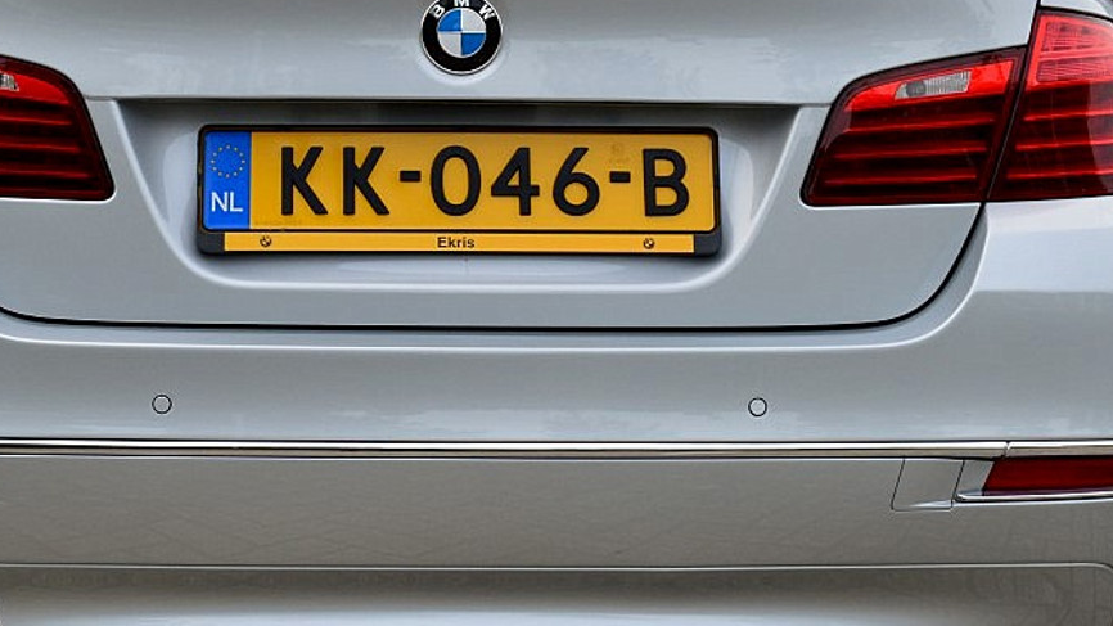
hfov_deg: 23.9
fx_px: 2622
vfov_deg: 13.6
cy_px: 226
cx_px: 440
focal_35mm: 89
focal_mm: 35
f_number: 10
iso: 400
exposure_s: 1/250
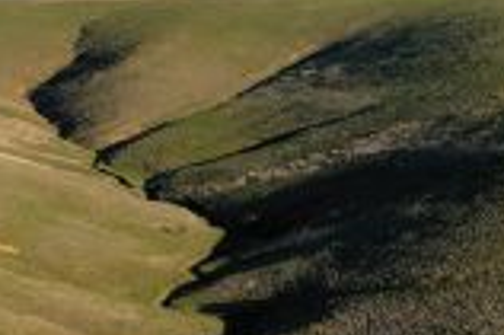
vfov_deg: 6.3
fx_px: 3021
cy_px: 172
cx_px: -386
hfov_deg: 9.1
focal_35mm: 216
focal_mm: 36
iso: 250
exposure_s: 1/800
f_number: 5
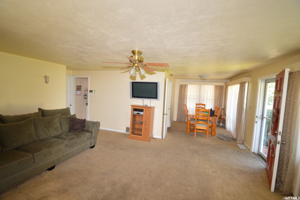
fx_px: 125
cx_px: 150
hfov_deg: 100.4
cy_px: 100
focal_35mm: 15
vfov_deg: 77.3
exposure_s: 1/60
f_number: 4
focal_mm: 10
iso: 400
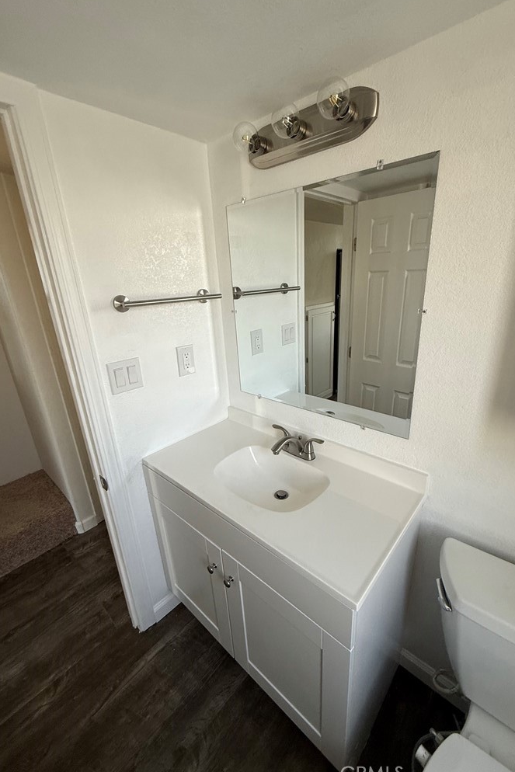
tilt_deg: -18.6
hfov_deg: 77.3
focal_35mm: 15
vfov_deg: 100.4
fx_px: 322
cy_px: 387
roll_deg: +1.7
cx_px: 272
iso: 200
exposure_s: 1/99
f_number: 2.2
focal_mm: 2.22
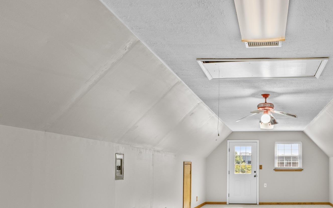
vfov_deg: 41.3
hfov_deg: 59.6
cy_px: 166
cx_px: 266
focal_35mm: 29
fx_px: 263
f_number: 7.1
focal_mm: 10
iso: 400
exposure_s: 1/4
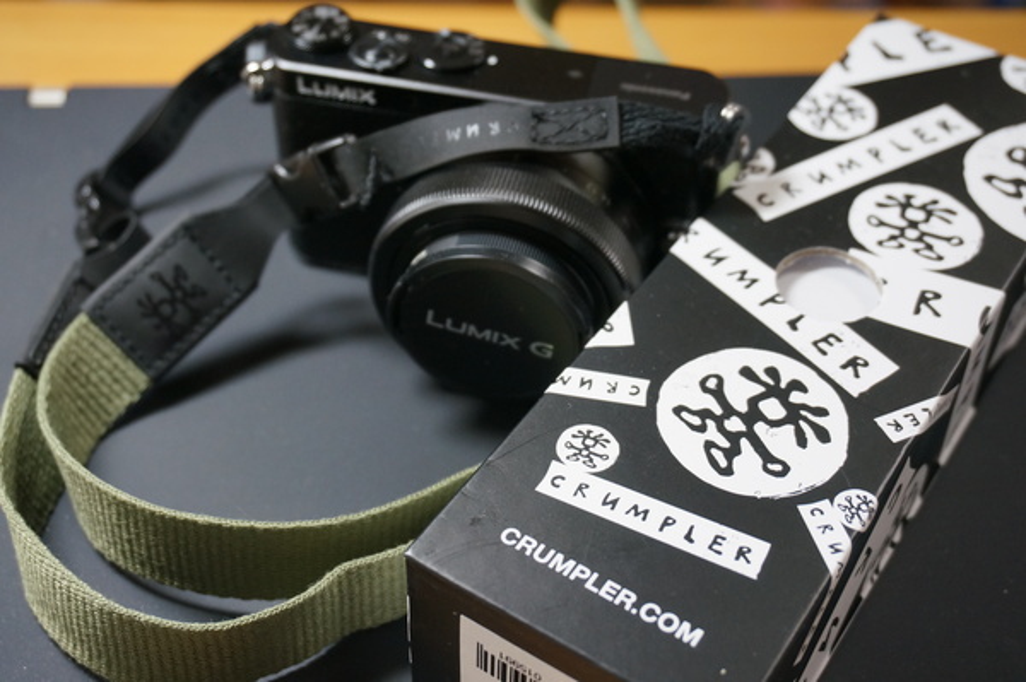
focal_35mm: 48
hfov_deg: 41.1
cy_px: 341
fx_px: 1367
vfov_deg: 28.0
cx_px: 513
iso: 800
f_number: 5
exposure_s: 1/60
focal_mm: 32
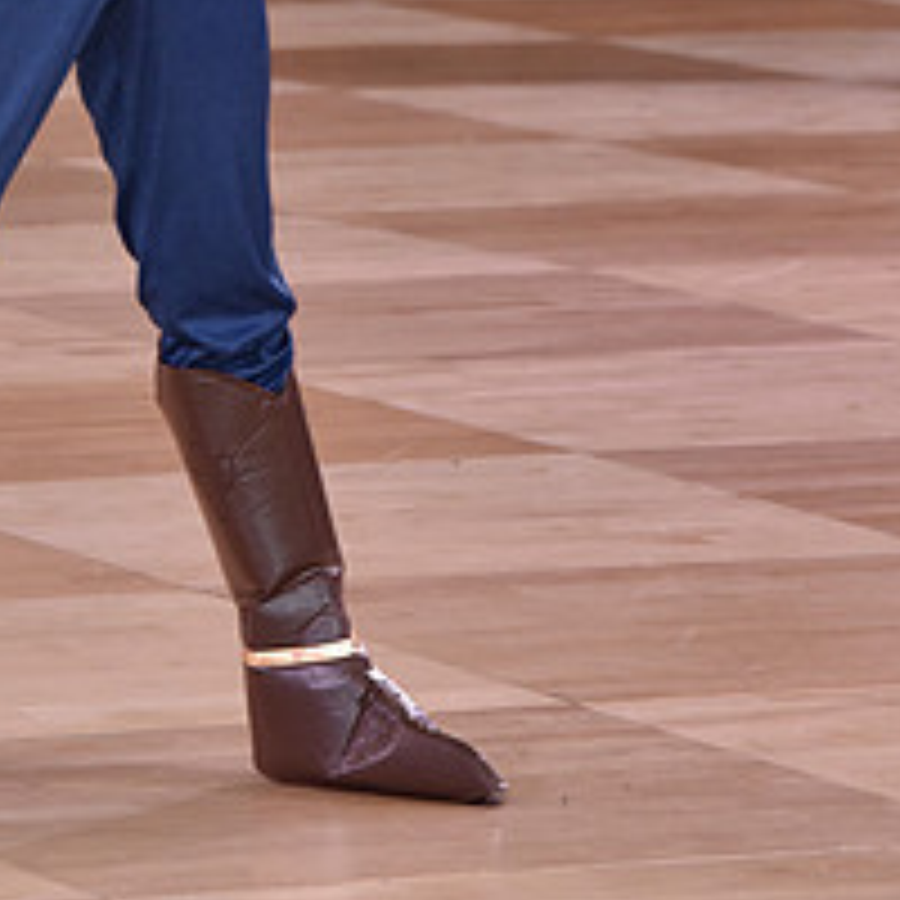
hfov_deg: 4.7
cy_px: -266
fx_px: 10854
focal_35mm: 369
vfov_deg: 4.7
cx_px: 169
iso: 1600
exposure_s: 1/250
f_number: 6.3
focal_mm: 150
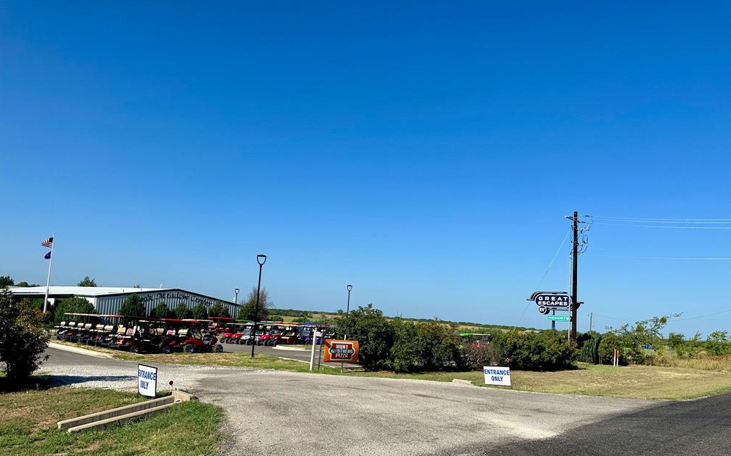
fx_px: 518
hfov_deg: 70.4
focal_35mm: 26
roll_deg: -3.3
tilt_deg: +3.8
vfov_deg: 47.4
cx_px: 371
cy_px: 269
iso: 80
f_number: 1.78
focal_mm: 6.86
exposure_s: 1/5848
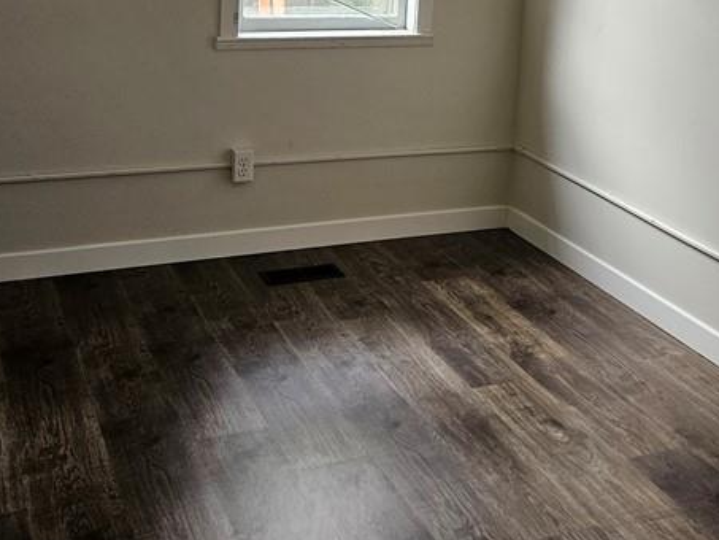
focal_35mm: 52
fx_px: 1080
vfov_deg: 27.0
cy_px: 49
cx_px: 446
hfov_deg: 36.6
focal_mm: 5.4
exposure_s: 1/120
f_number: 1.8
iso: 160
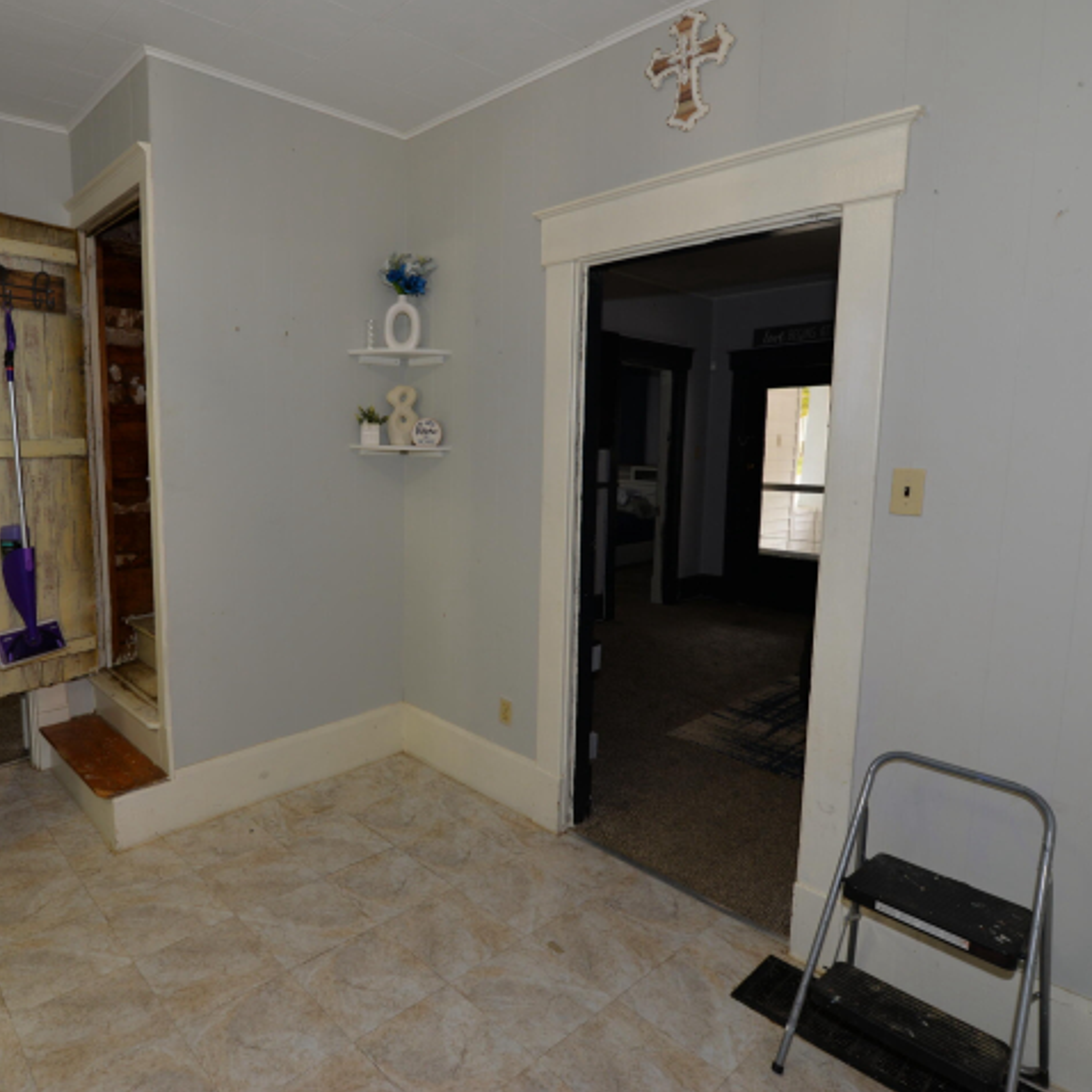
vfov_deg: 74.8
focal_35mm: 20
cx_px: 410
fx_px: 714
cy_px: 530
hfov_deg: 73.6
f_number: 4
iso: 360
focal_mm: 15
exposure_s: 1/60
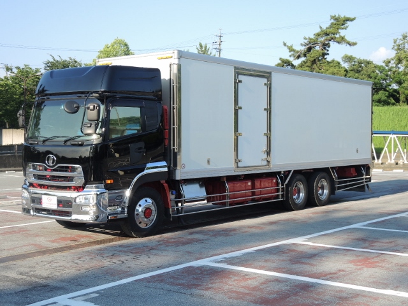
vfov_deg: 29.1
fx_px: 589
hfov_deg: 38.2
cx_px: 204
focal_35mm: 50
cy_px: 153
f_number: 2.8
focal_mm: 11
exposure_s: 1/500
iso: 80
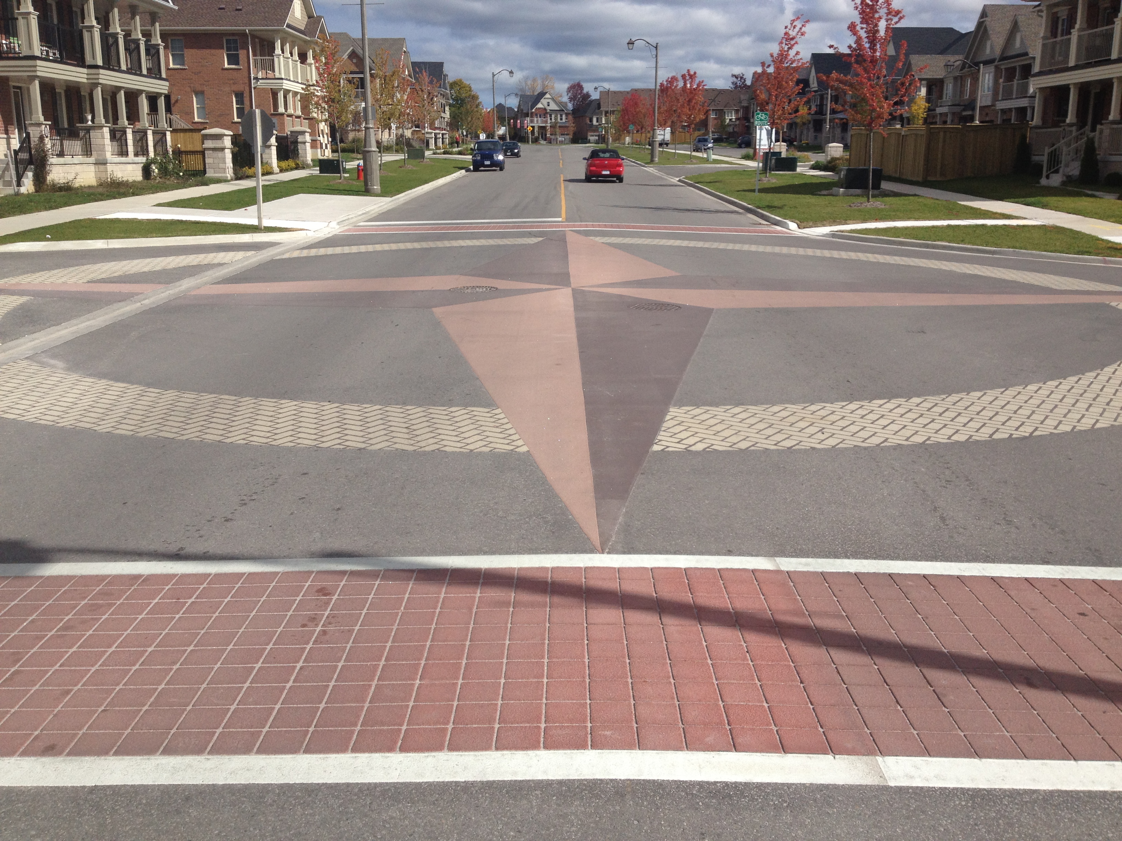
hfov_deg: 52.6
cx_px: 561
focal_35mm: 35
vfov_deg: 40.7
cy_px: 420
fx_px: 1134
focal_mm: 4.28
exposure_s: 1/3247
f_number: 2.4
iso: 64
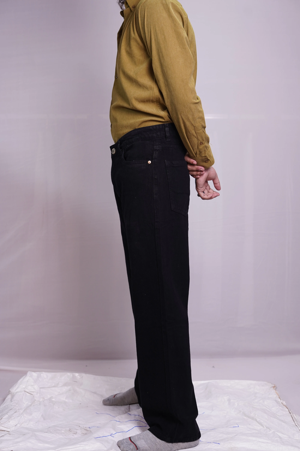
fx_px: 625
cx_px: 150
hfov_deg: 27.0
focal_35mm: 50
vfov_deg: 39.6
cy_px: 226
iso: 640
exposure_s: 1/100
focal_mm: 50
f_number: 3.5
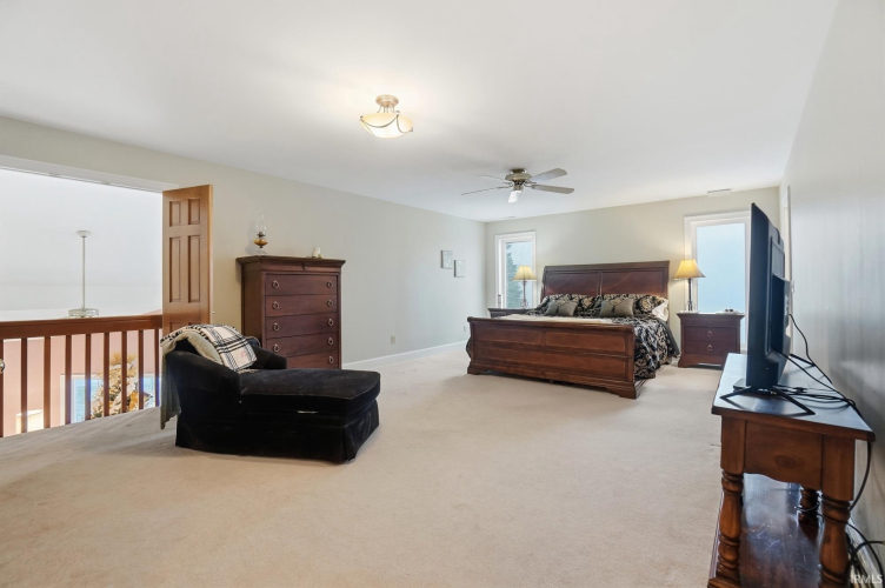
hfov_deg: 100.4
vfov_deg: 77.2
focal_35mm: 15
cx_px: 442
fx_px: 368
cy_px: 294
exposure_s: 1/60
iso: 100
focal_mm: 10
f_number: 4
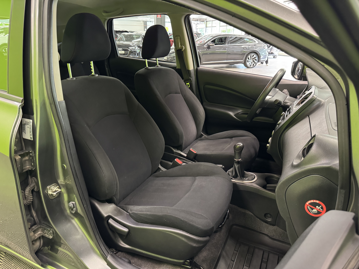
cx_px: 180
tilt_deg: -20.6
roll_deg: -0.6
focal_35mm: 24
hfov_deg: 71.6
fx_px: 249
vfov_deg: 56.8
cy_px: 134
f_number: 1.78
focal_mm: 6.76
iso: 800
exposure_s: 1/50
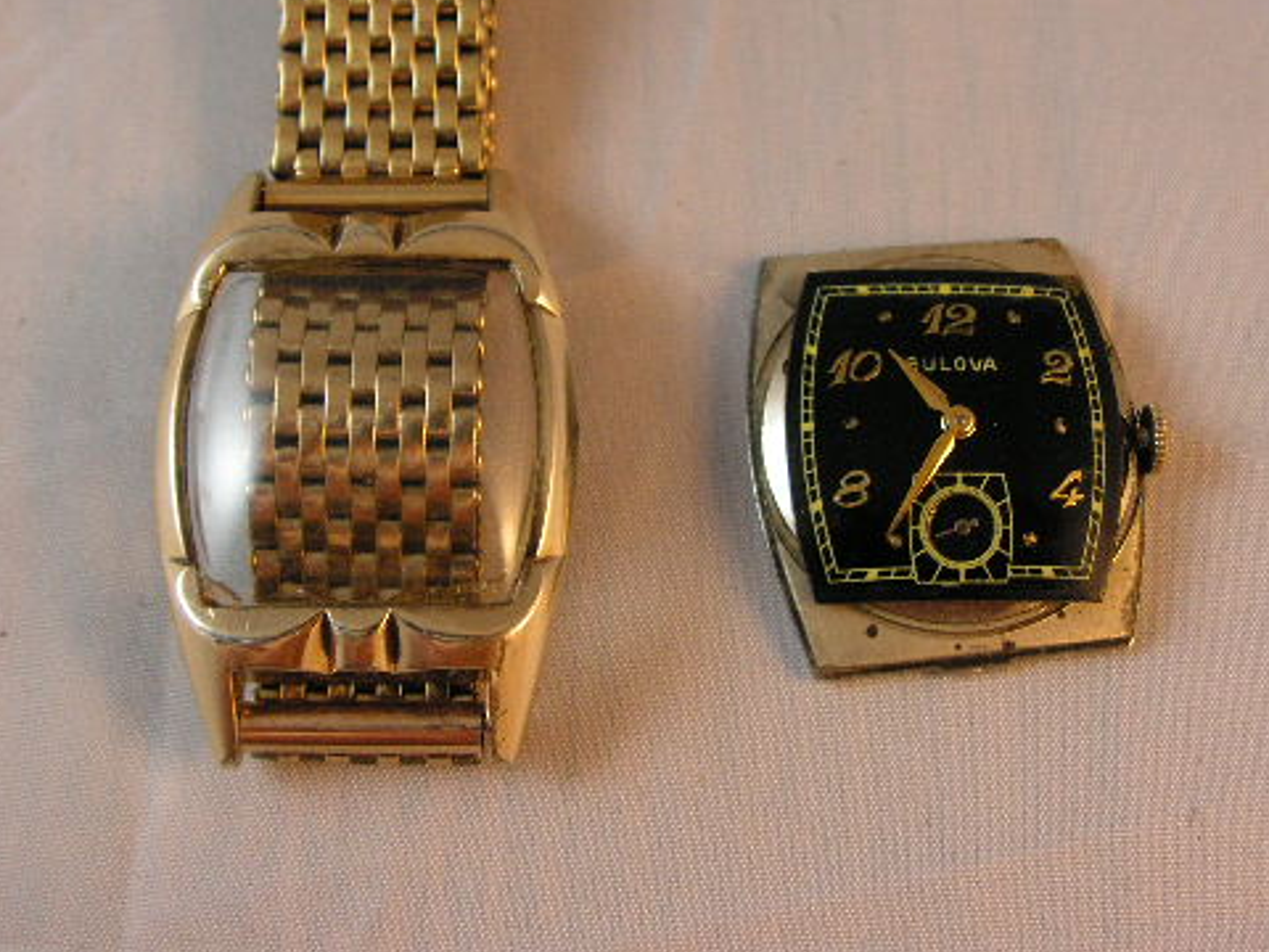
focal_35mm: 48
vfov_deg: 30.1
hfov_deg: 39.7
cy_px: 360
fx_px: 1760
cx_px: 656
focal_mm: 6
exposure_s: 1/40
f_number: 3.2
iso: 100
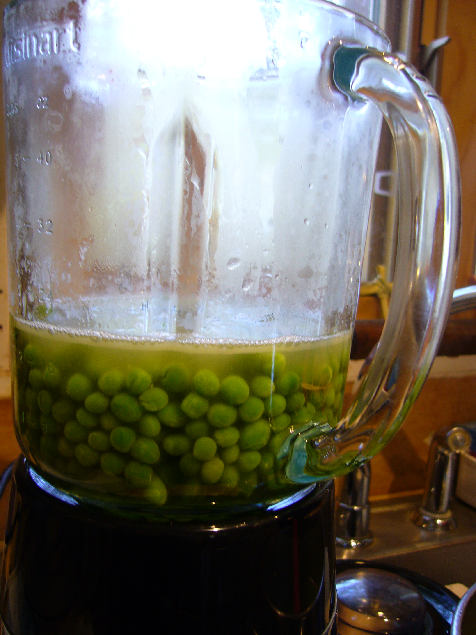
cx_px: 238
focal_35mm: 35
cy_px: 318
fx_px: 642
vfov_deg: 52.6
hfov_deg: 40.7
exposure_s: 1/20
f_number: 2.8
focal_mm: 5.8
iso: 100
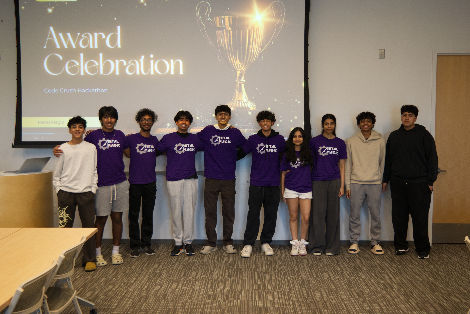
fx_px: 529
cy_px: 157
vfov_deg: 33.0
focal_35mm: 40
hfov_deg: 47.9
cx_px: 235
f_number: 4
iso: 560
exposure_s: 1/60
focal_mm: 27
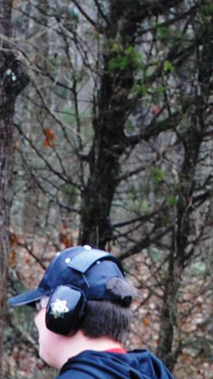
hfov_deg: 4.1
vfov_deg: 7.1
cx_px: -65
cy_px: 698
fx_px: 2976
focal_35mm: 296
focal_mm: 32
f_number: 4.8
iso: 200
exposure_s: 1/40
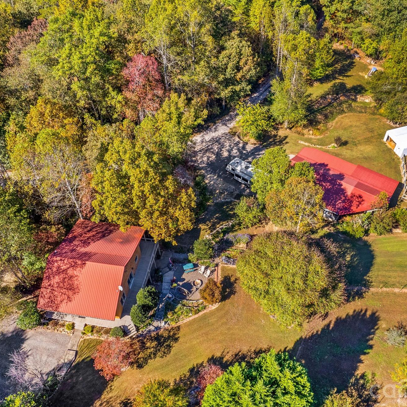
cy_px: 208
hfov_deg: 55.5
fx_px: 386
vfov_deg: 55.6
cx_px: 228
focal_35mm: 29
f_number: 2.8
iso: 120
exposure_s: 1/640
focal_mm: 8.38
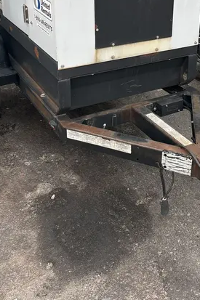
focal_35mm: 48
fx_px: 400
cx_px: 145
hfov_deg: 27.7
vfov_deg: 39.7
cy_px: 66
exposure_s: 1/313
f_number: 1.6
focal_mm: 5.96
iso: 50
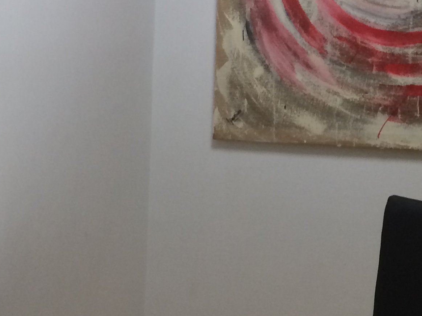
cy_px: 20
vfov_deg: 17.3
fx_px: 1024
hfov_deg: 22.8
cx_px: 366
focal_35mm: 84
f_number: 2.2
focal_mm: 4.12
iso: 50
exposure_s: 1/33
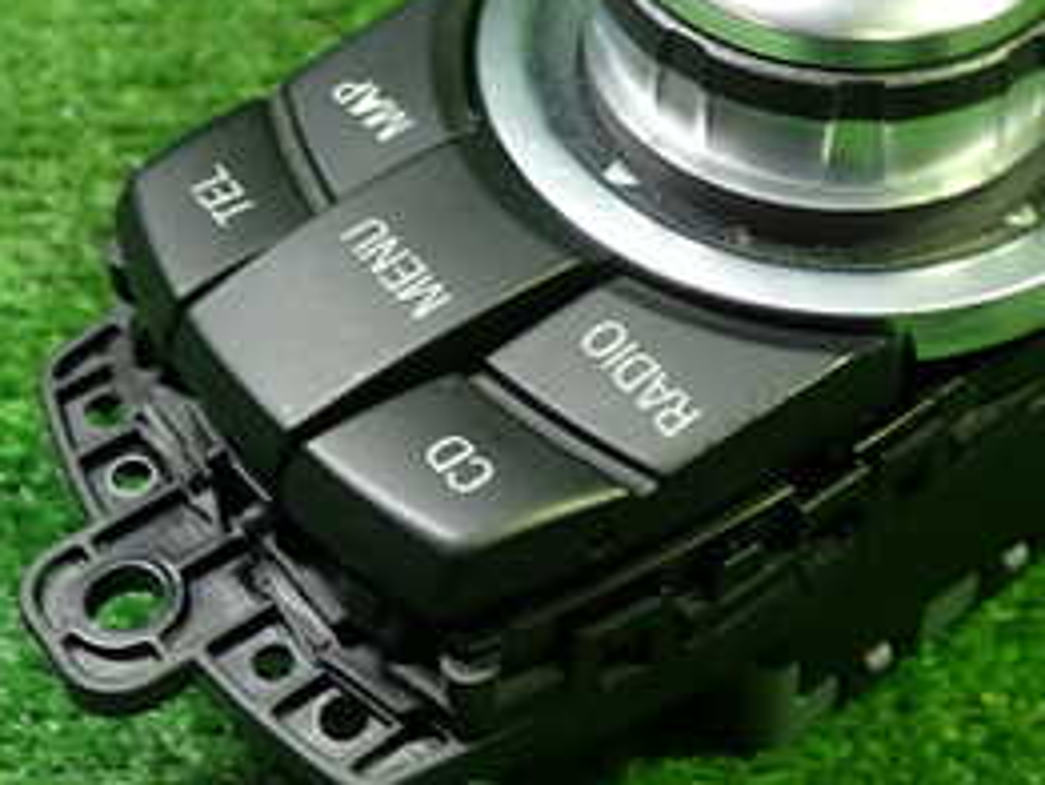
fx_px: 2084
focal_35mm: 69
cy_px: 216
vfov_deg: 21.2
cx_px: 709
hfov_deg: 27.9
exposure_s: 1/40
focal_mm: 5.4
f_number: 2.3
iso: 200
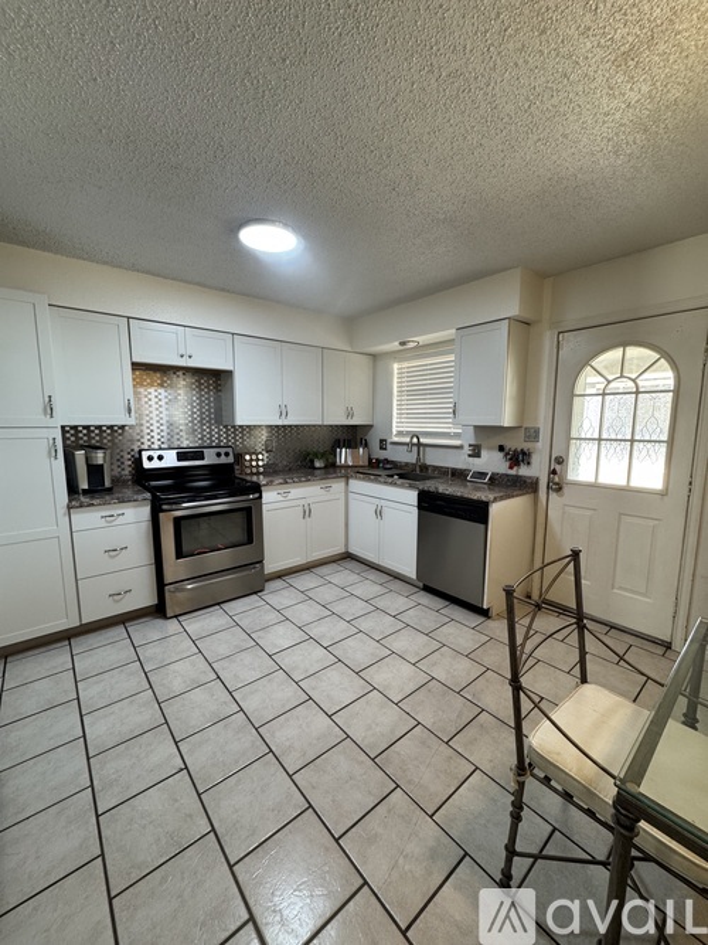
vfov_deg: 102.1
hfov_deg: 85.7
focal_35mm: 14
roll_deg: -0.1
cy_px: 472
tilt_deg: -7.6
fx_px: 382
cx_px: 354
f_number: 2.2
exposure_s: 1/60
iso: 200
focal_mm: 2.22
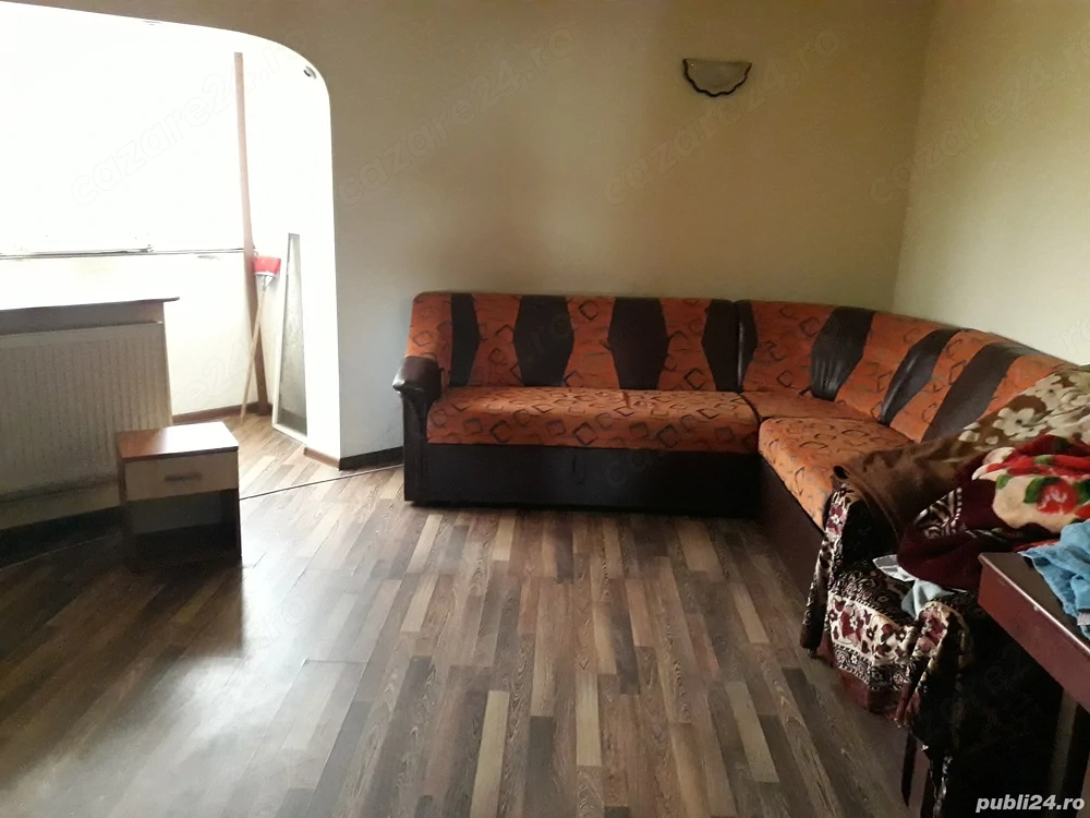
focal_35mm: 27
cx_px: 545
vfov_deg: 51.4
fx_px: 850
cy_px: 409
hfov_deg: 65.3
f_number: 1.7
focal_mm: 3.71
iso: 800
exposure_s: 1/20
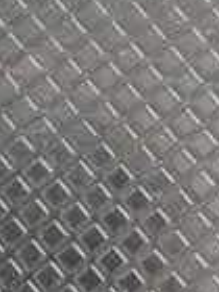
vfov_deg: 10.4
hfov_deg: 7.8
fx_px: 1603
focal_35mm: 190
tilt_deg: -84.5
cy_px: 69
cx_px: 129
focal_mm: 4.25
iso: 125
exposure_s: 1/74
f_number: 1.8
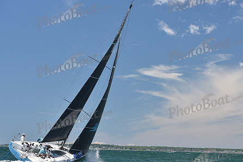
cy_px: 84
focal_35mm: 90
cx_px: 141
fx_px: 608
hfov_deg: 22.6
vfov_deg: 15.2
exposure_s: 1/800
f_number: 5.6
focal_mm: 70
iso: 320
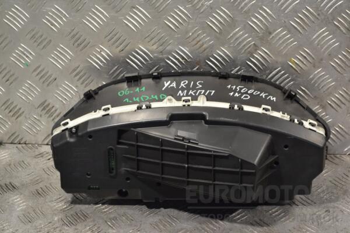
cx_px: 175
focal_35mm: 68
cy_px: 116
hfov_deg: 29.9
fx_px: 656
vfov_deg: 20.2
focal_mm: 45
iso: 3200
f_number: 8
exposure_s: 1/250
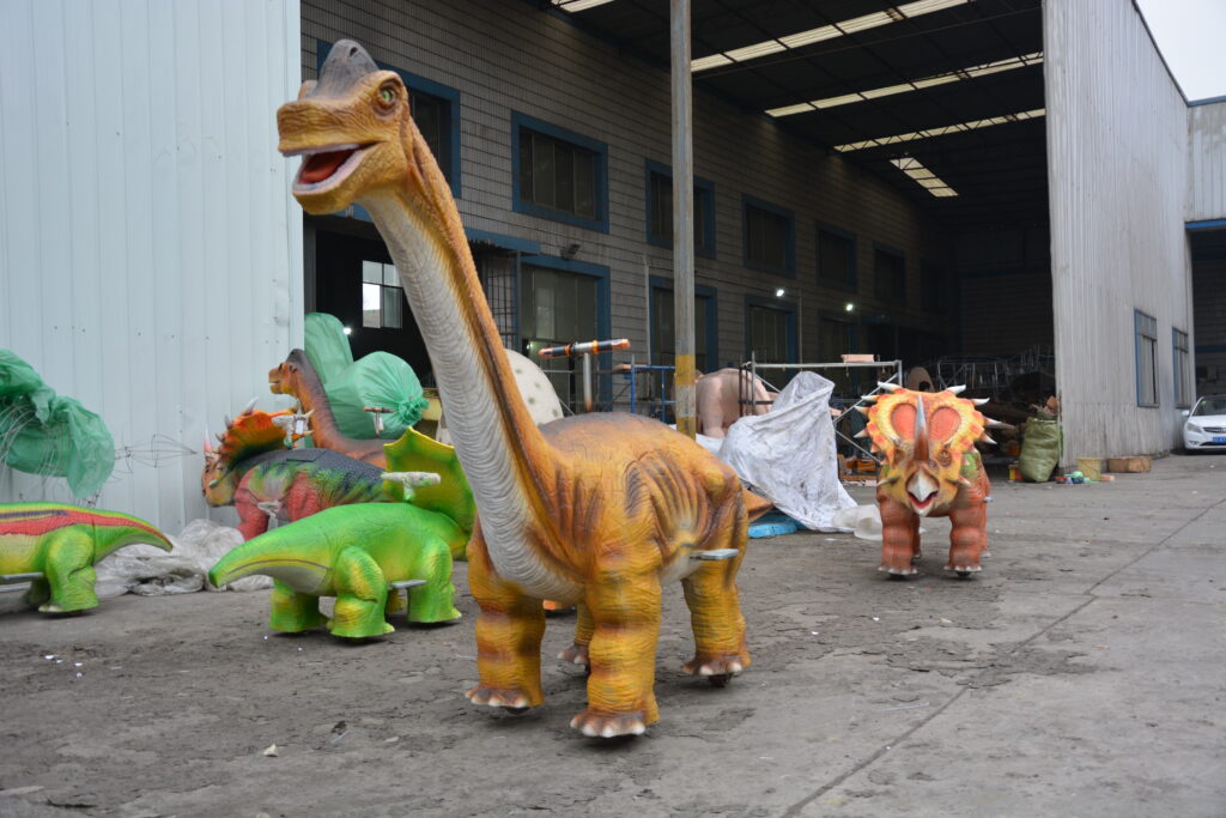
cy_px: 409
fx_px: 1124
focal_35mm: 33
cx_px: 613
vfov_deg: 40.0
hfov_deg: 57.2
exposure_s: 1/80
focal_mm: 22
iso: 400
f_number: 4.5
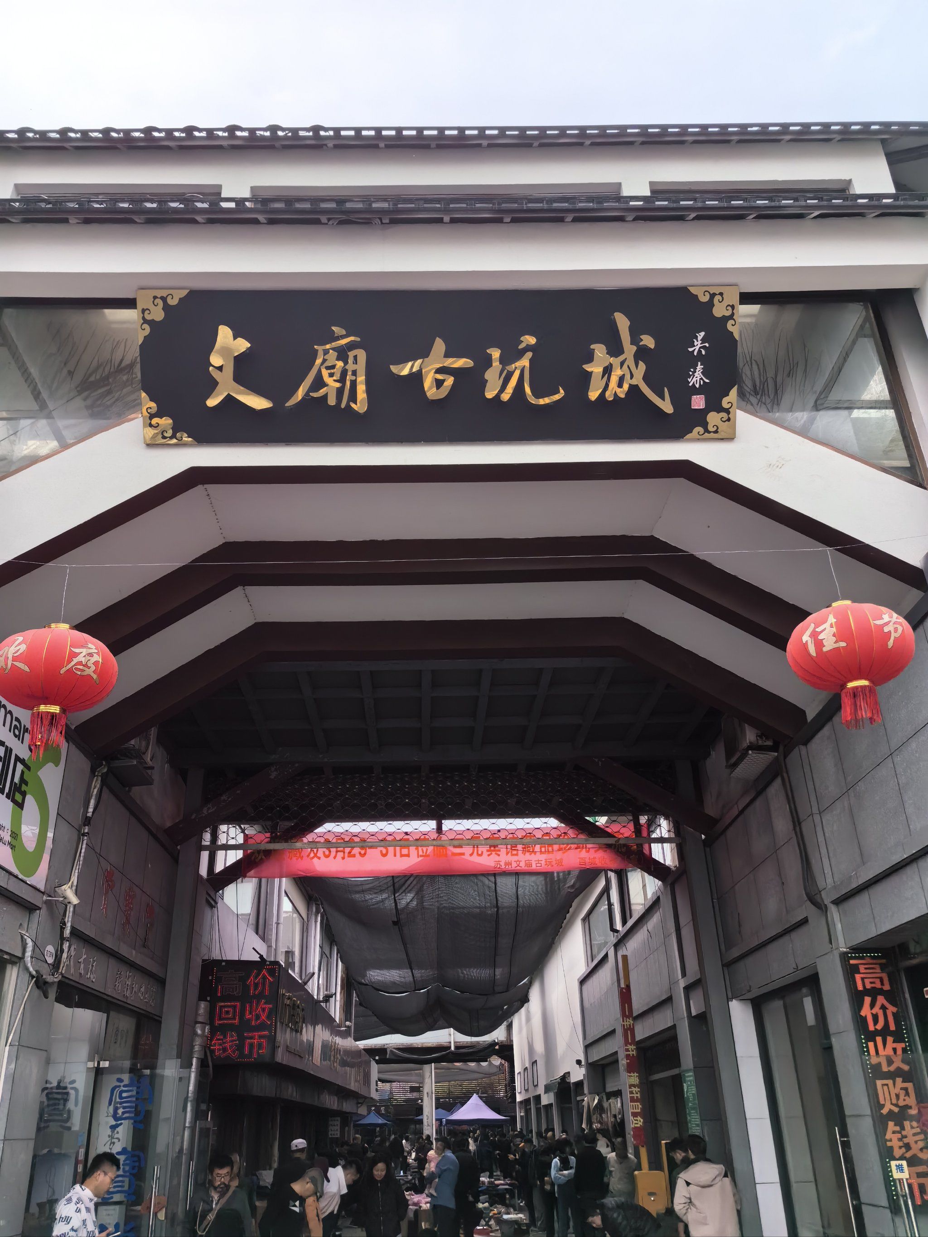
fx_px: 965
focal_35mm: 27
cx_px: 464
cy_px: 618
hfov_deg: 51.4
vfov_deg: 65.3
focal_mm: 5.75
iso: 50
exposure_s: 1/10000
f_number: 1.4
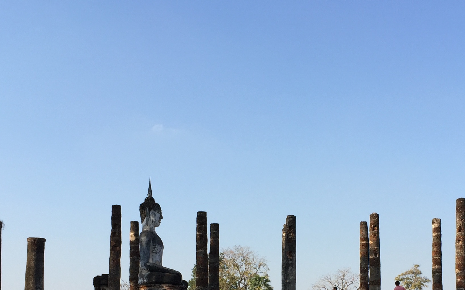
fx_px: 773
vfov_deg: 20.5
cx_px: 291
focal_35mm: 61
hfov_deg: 33.3
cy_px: 296
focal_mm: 4.15
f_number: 2.2
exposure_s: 1/1199
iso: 32
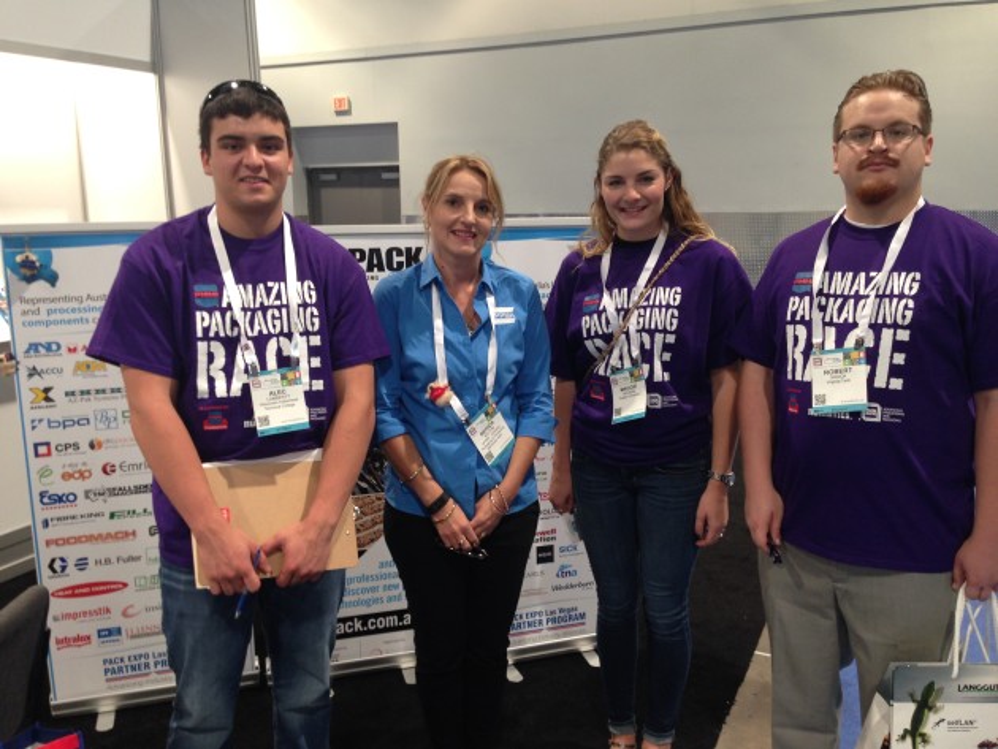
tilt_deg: -8.8
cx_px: 499
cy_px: 374
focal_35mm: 33
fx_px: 952
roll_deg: +0.4
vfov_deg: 43.0
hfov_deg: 55.3
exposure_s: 1/20
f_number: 2.4
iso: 80
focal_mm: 4.12
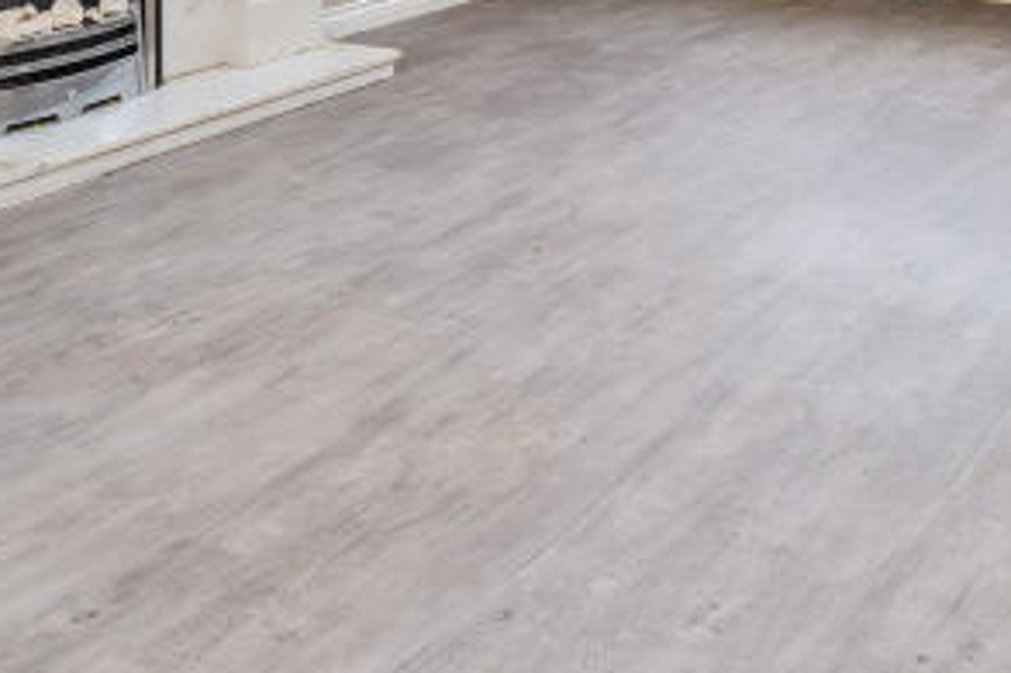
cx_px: 1001
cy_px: -305
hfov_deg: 36.5
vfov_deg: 22.9
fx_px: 1375
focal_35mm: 49
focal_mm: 14
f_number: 9
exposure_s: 1/13
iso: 200
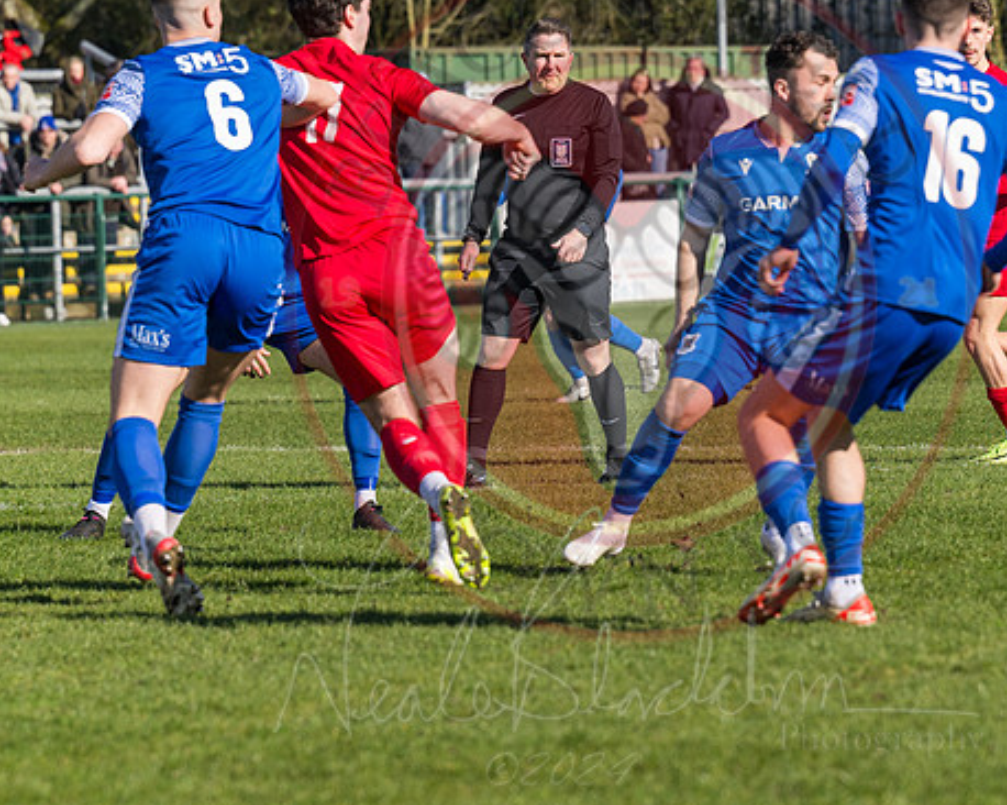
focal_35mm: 302
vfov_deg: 5.1
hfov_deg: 6.4
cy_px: 388
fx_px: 8997
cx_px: 648
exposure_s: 1/2000
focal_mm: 130
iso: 100
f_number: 4
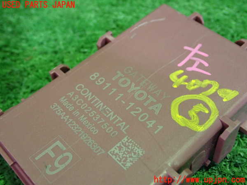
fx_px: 335
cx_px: 124
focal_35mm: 47
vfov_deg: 30.9
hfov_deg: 40.4
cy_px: 92
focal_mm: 8.4
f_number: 3.1
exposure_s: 1/25
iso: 800
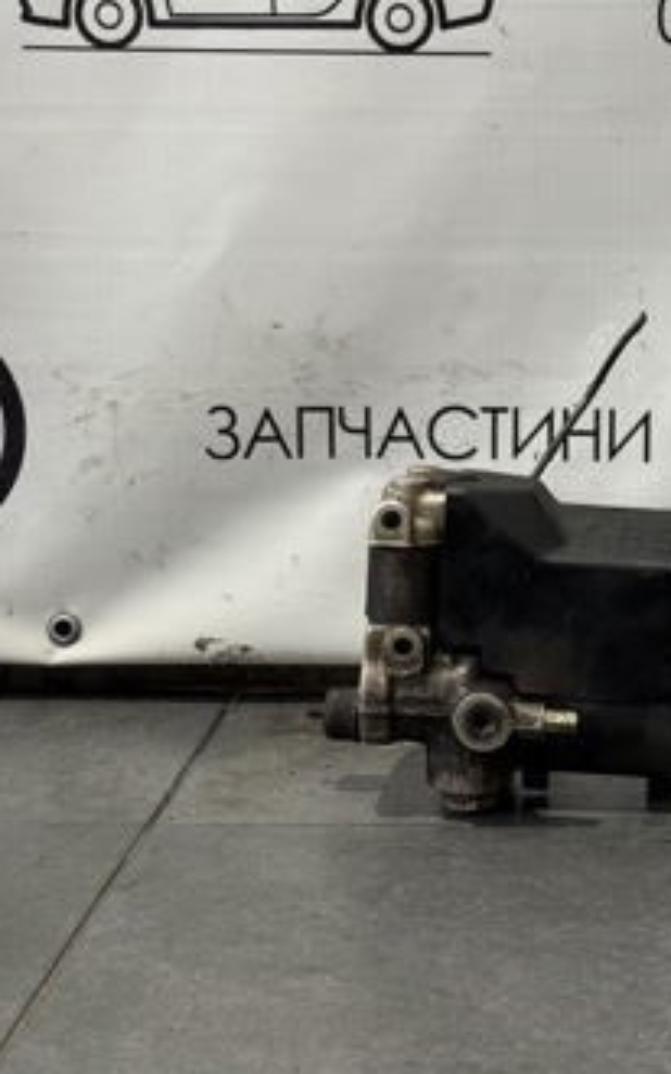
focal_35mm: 74
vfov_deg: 27.8
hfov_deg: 17.4
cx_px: 572
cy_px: 407
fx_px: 2167
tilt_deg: -8.5
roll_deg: -1.2
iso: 125
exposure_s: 1/50
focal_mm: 6.76
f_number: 1.78
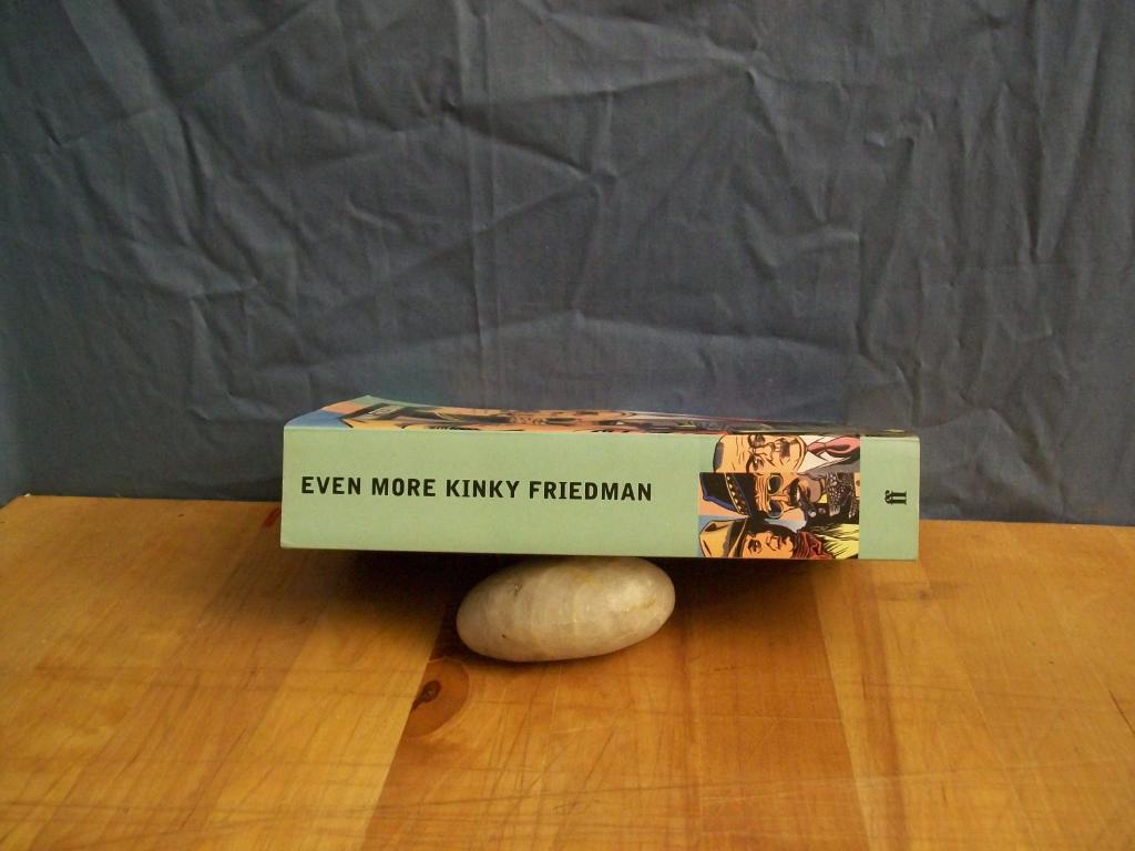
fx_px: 1180
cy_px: 426
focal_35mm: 36
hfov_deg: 51.4
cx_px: 568
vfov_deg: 39.7
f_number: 2.7
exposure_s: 1/8
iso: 200
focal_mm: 6
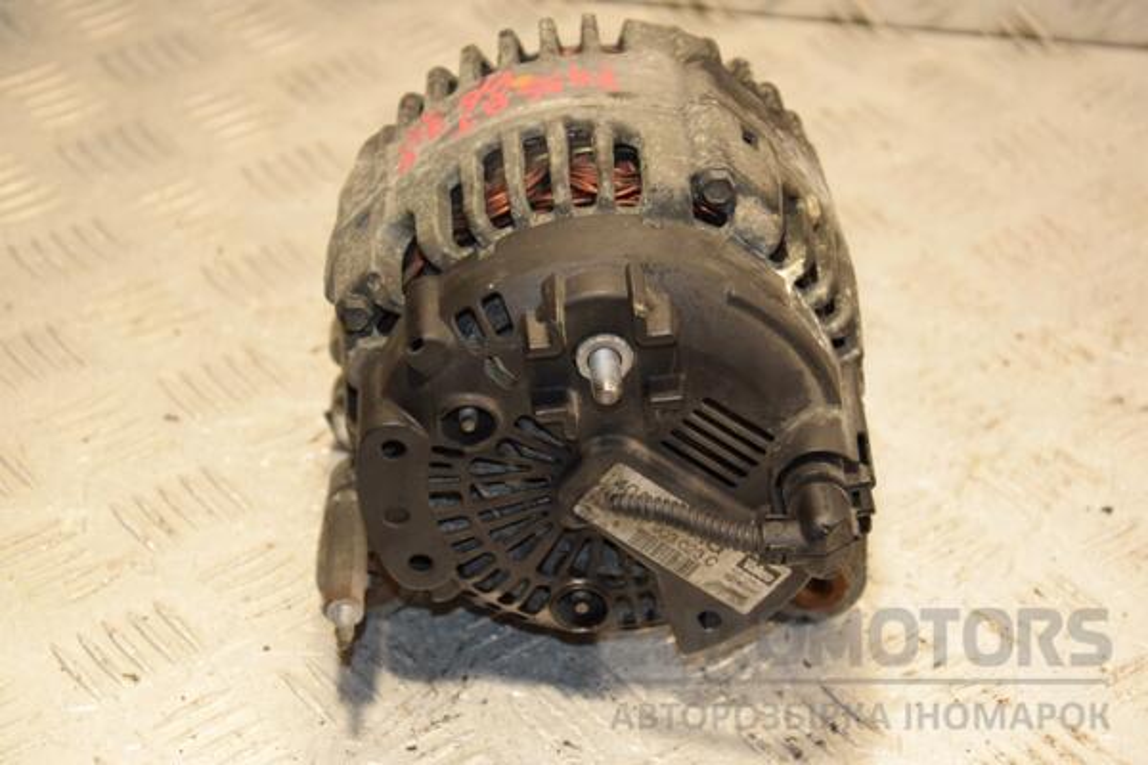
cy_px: 382
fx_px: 2965
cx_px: 574
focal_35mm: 93
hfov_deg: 21.9
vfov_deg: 14.7
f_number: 5.3
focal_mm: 62
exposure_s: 1/125
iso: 800
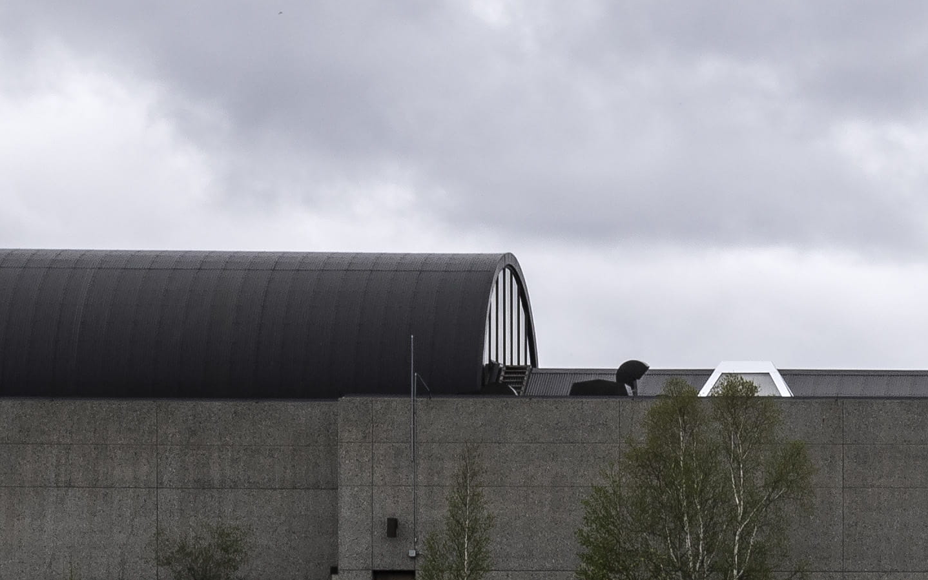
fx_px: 5614
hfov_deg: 9.2
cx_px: 1312
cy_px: 733
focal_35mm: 222
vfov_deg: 5.9
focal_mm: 52
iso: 320
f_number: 16
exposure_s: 1/100
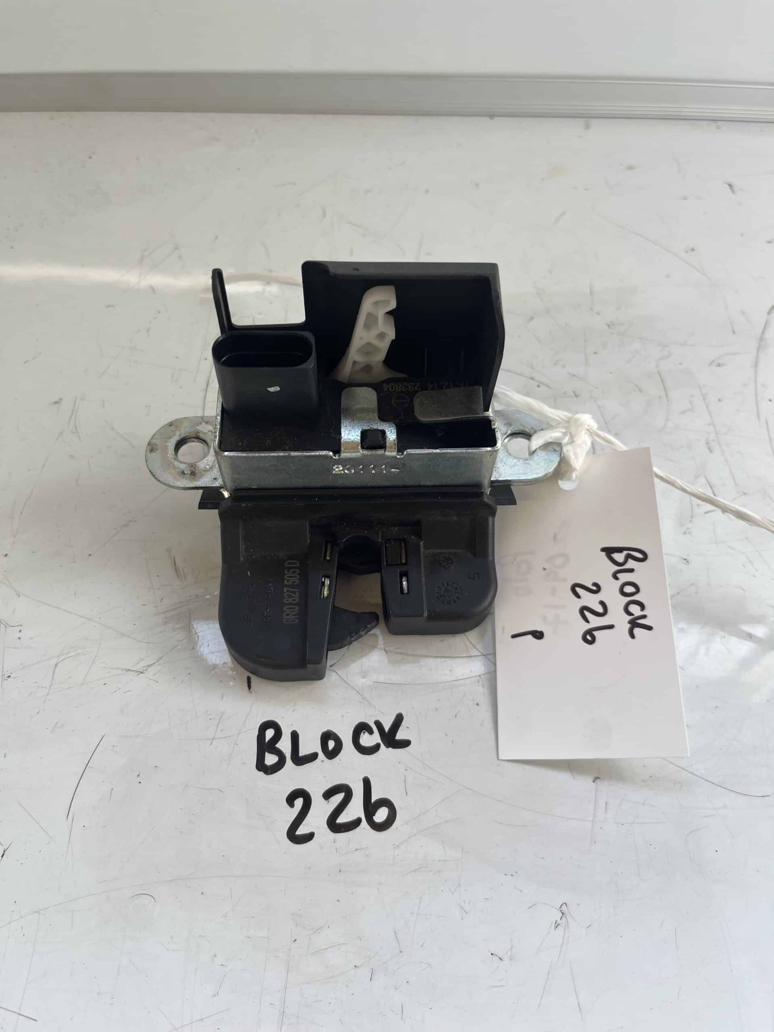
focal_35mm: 26
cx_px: 387
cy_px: 516
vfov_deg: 67.3
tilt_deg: -54.4
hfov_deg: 53.1
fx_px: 775
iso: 32
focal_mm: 5.1
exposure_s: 1/141
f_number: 1.6
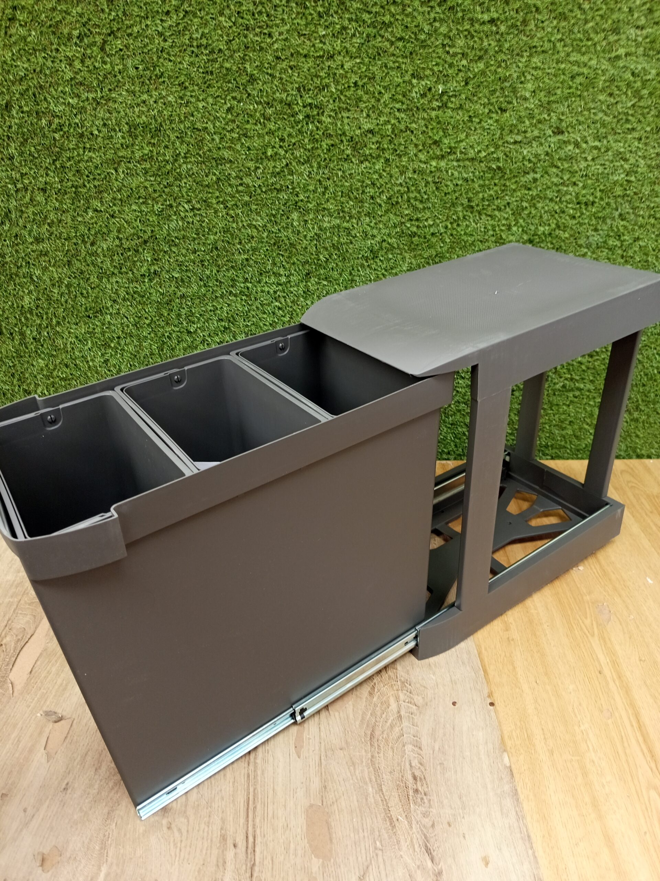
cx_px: 330
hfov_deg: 56.8
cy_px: 440
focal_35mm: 24
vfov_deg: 71.6
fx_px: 610
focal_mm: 5.24
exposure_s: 1/50
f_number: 1.7
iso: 188
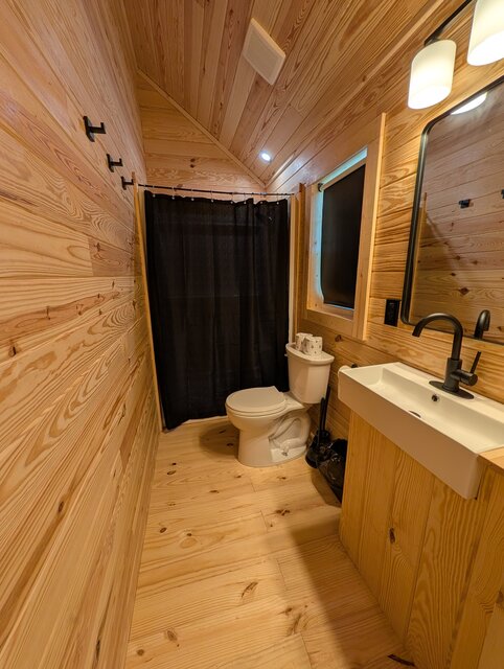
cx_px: 252
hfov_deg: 94.6
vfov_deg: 110.5
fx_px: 232
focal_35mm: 12
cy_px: 334
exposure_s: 1/171
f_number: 1.7
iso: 33
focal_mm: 2.02
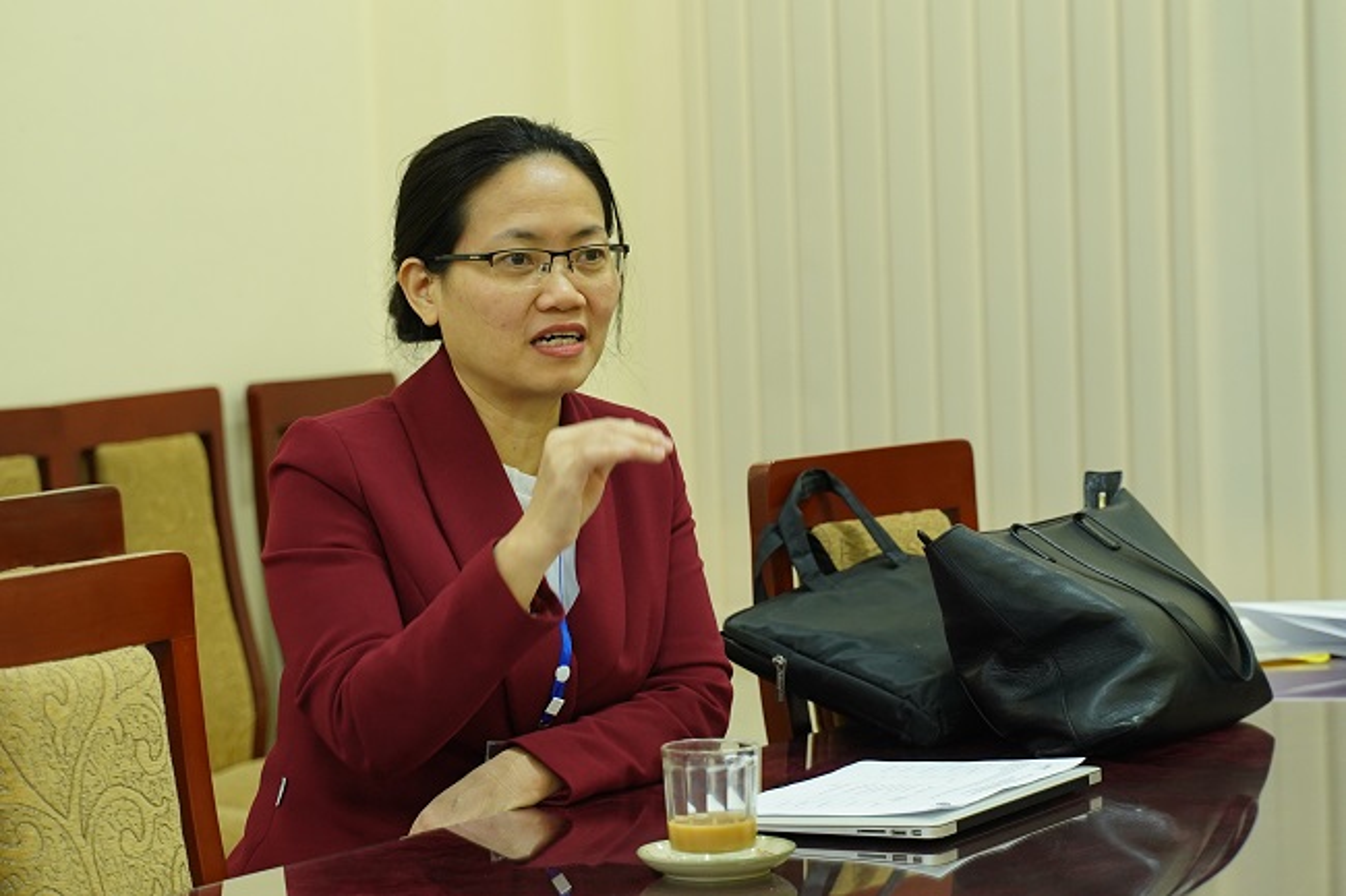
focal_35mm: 112
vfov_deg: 12.2
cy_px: 448
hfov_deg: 18.3
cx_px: 673
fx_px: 4186
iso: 1250
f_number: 4
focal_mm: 75
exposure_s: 1/80
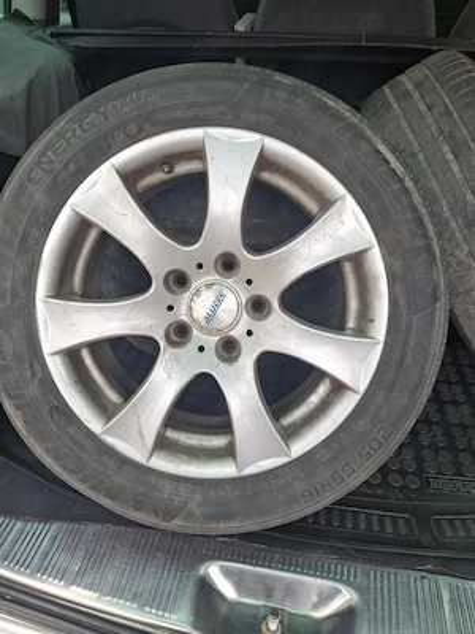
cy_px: 317
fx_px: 457
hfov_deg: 54.9
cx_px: 238
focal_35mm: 25
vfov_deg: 69.4
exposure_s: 1/270
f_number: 1.8
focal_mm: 4.69
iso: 32
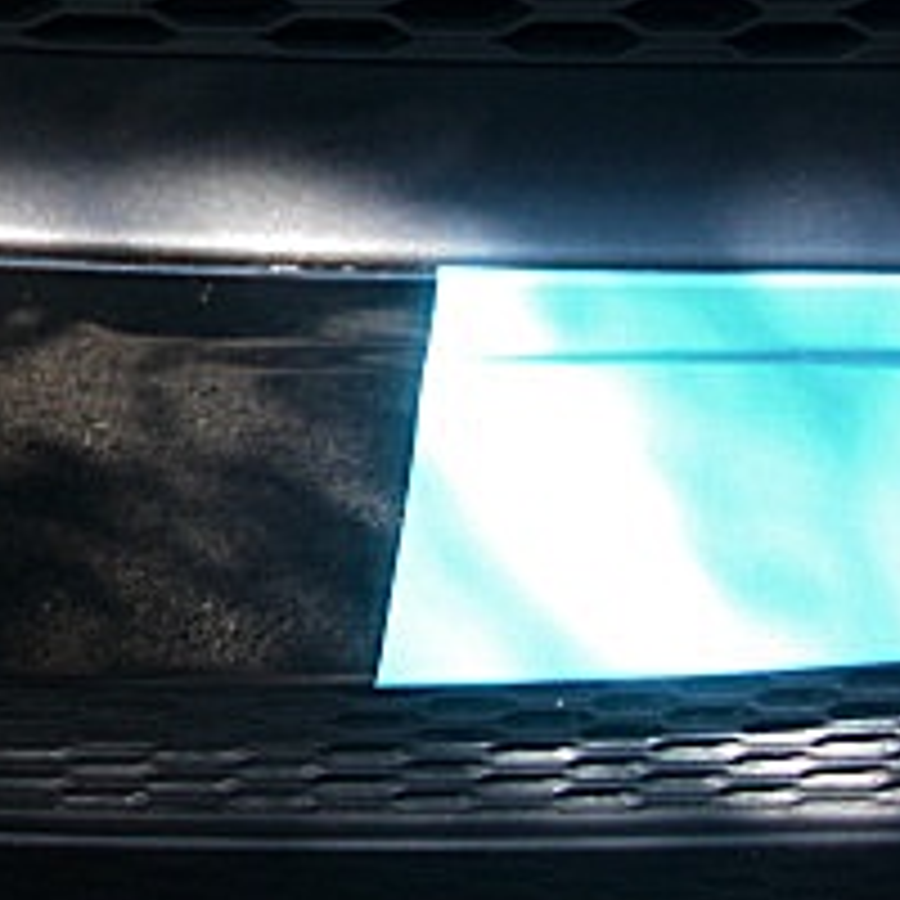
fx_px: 3000
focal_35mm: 102
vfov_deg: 16.8
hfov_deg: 15.7
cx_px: -454
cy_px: 58
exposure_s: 1/100
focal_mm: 6.3
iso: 100
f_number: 2.8
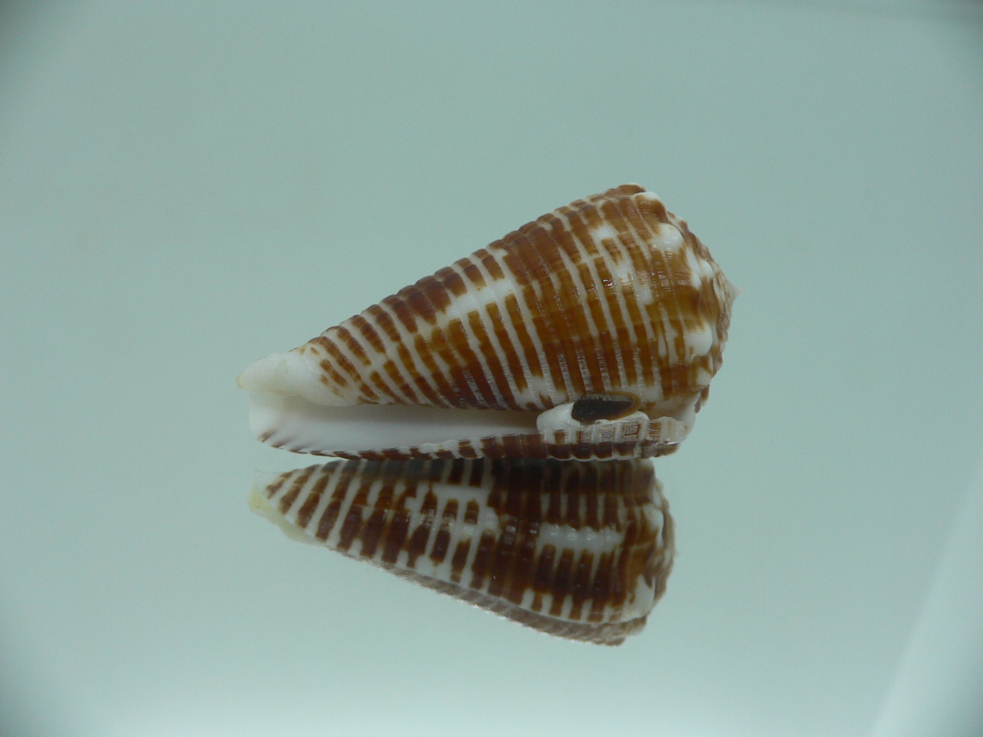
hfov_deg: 52.6
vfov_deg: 40.7
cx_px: 492
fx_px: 994
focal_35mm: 35
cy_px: 368
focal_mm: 4.6
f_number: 2.8
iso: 80
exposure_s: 1/60
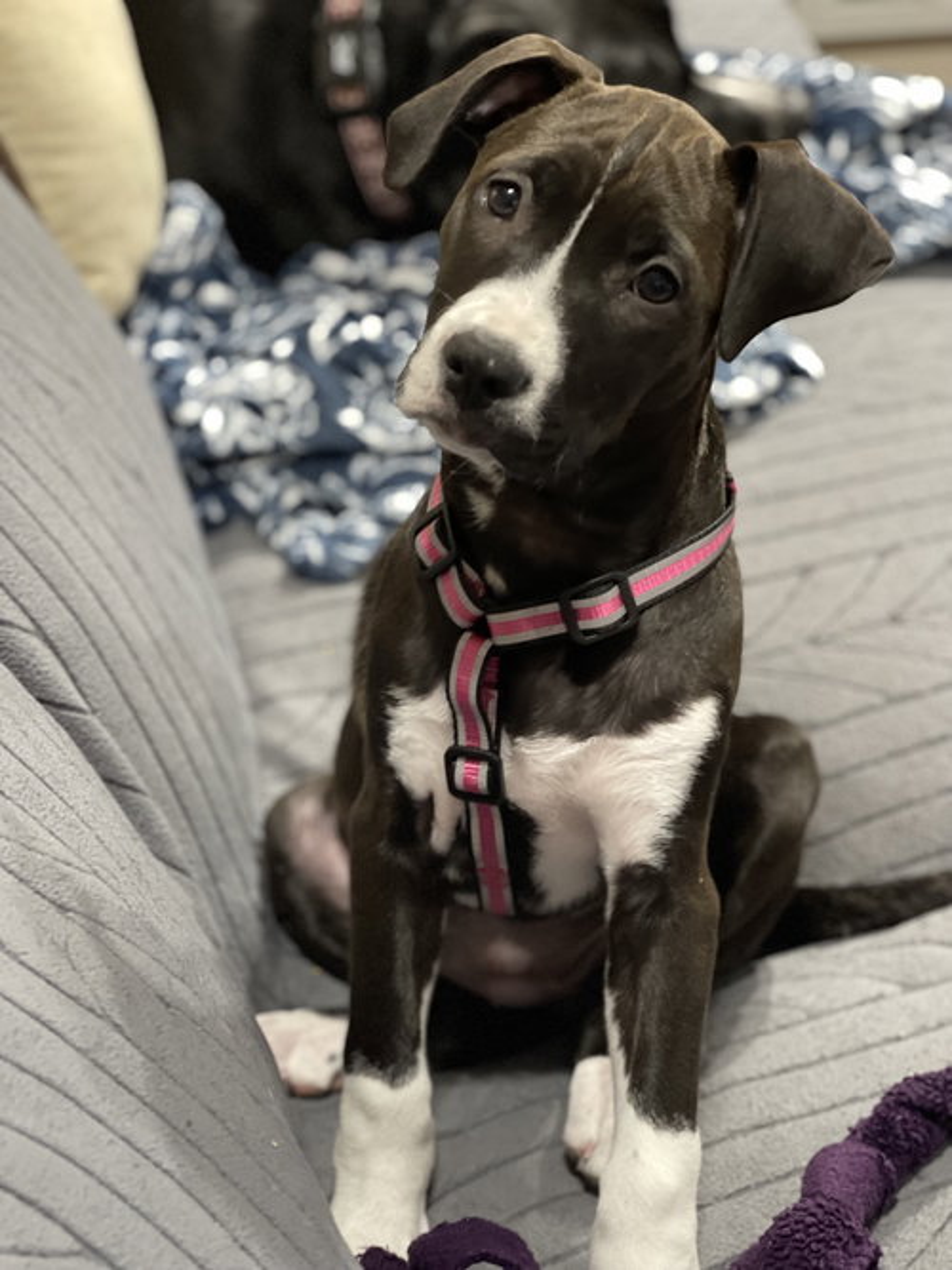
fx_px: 2348
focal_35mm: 64
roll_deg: -1.3
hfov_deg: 22.9
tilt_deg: -38.1
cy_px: 635
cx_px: 476
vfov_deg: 30.3
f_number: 2.2
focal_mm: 7.5
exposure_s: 1/15
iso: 500
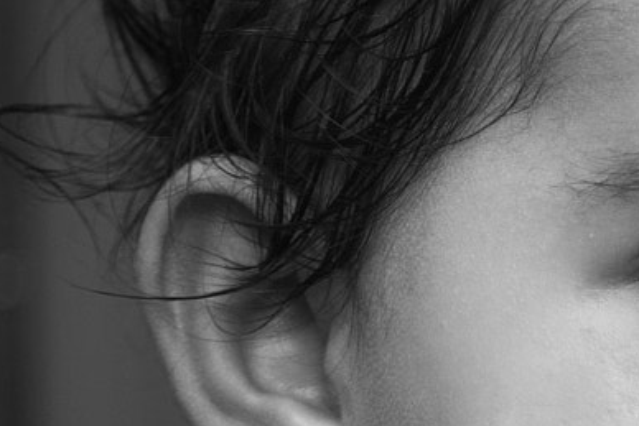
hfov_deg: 4.0
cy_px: 347
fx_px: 9002
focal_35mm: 507
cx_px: 990
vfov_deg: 2.7
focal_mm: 82
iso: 200
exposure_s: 1/200
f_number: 5
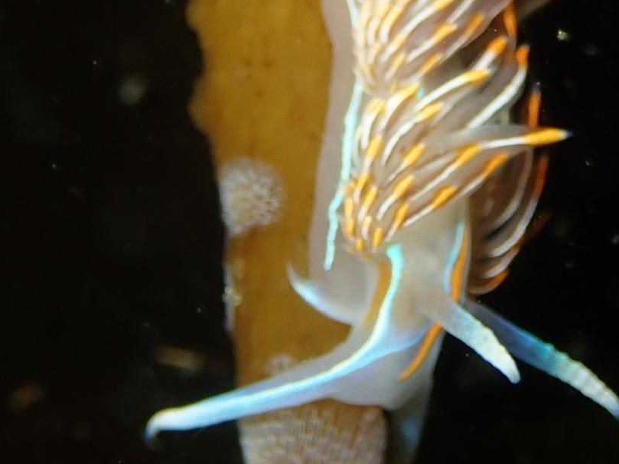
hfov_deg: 11.2
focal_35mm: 176
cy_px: -3
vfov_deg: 8.4
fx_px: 3147
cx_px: 415
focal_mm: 12.6
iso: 200
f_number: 11
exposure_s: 1/60
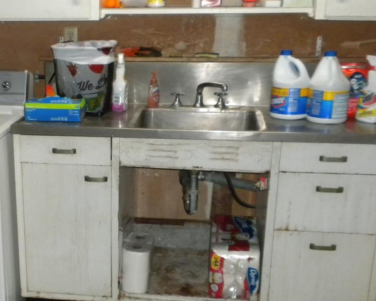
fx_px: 701
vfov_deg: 24.0
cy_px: 217
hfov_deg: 29.3
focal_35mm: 63
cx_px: 74
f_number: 3.5
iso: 400
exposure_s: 1/30
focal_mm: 6.6
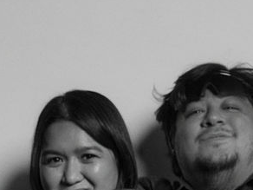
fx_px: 862
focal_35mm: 118
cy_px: 292
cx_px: 88
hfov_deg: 16.7
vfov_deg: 11.9
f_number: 4
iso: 400
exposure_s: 1/125
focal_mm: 35
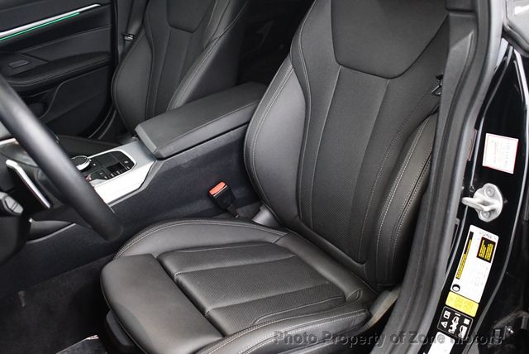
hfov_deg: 53.1
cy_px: 177
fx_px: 529
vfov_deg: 36.9
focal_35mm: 36
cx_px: 264
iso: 3600
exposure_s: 1/60
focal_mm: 18
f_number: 3.5
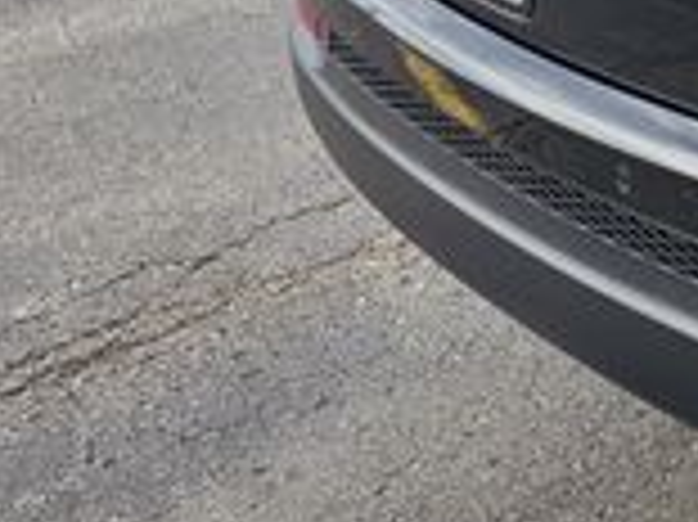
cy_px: -220
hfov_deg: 15.8
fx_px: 1914
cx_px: 1432
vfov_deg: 14.6
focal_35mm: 95
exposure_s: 1/180
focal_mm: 6.3
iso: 12
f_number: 1.7
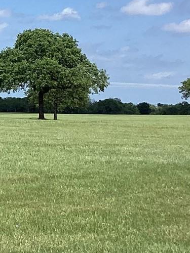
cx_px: -57
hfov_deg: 11.4
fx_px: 929
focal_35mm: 127
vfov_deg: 15.5
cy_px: 180
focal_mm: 3.3
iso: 25
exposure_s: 1/1631
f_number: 2.4
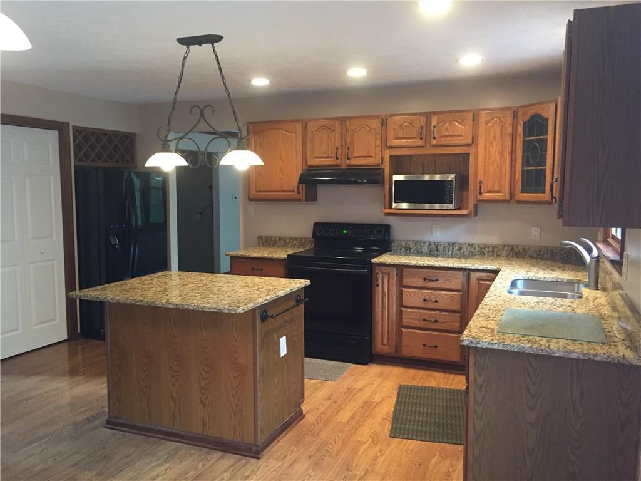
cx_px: 320
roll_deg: +0.4
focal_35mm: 29
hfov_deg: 61.7
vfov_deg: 48.2
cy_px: 240
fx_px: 537
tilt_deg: -5.9
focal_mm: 4.15
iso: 200
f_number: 2.2
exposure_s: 1/30
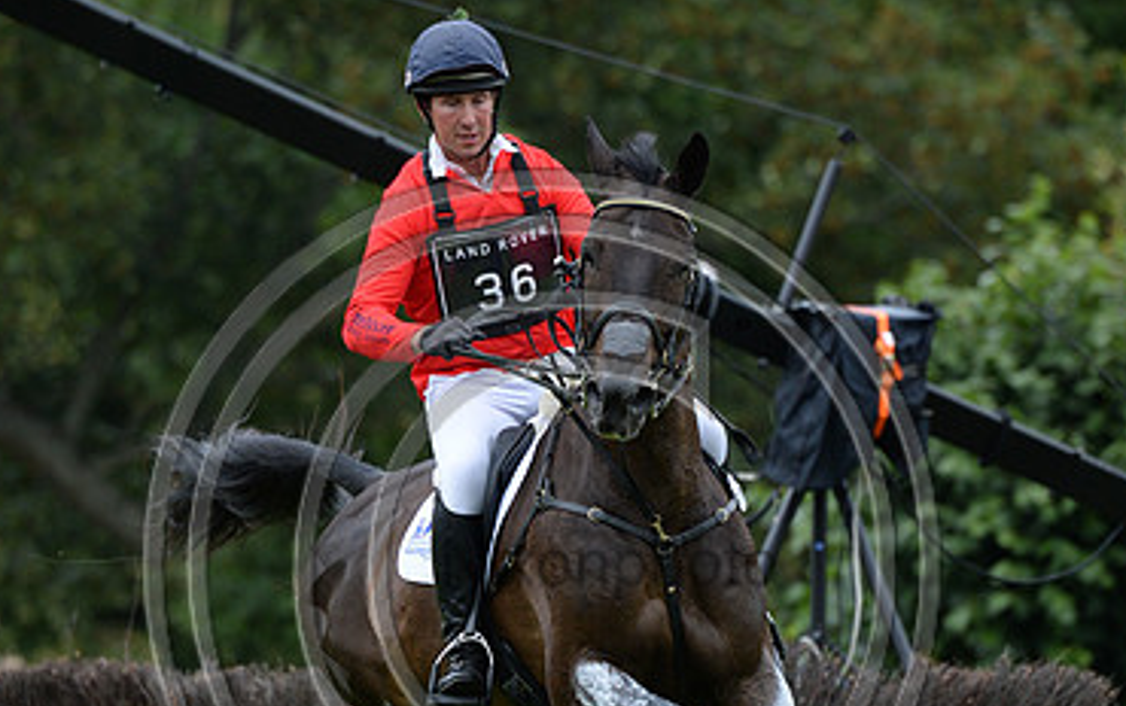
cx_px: 542
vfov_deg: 2.1
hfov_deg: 3.3
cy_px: 508
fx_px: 19596
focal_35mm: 638
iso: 1000
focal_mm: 400
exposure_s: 1/1000
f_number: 6.3
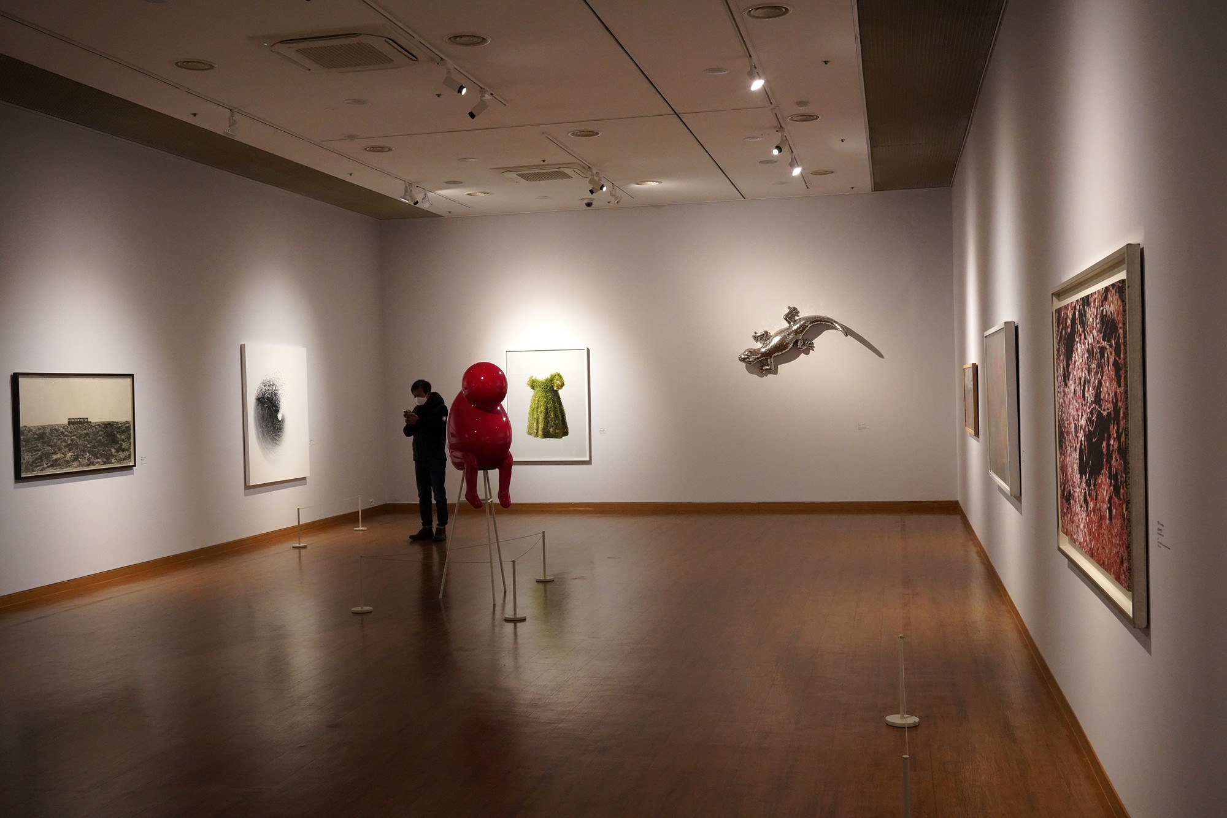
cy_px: 409
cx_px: 614
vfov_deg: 37.9
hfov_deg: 54.4
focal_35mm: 35
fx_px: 1193
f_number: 8
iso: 6400
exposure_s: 1/100
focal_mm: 35
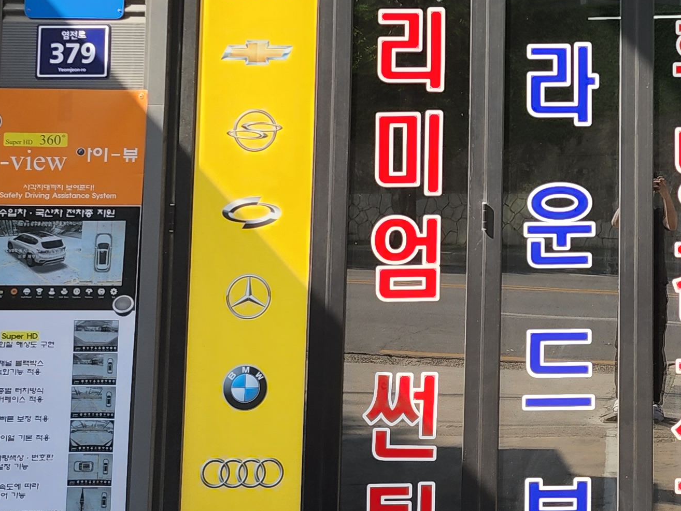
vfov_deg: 20.7
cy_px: 67
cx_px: 658
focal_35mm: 70
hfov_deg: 26.5
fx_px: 1377
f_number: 1.8
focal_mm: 6.4
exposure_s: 1/253
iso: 12
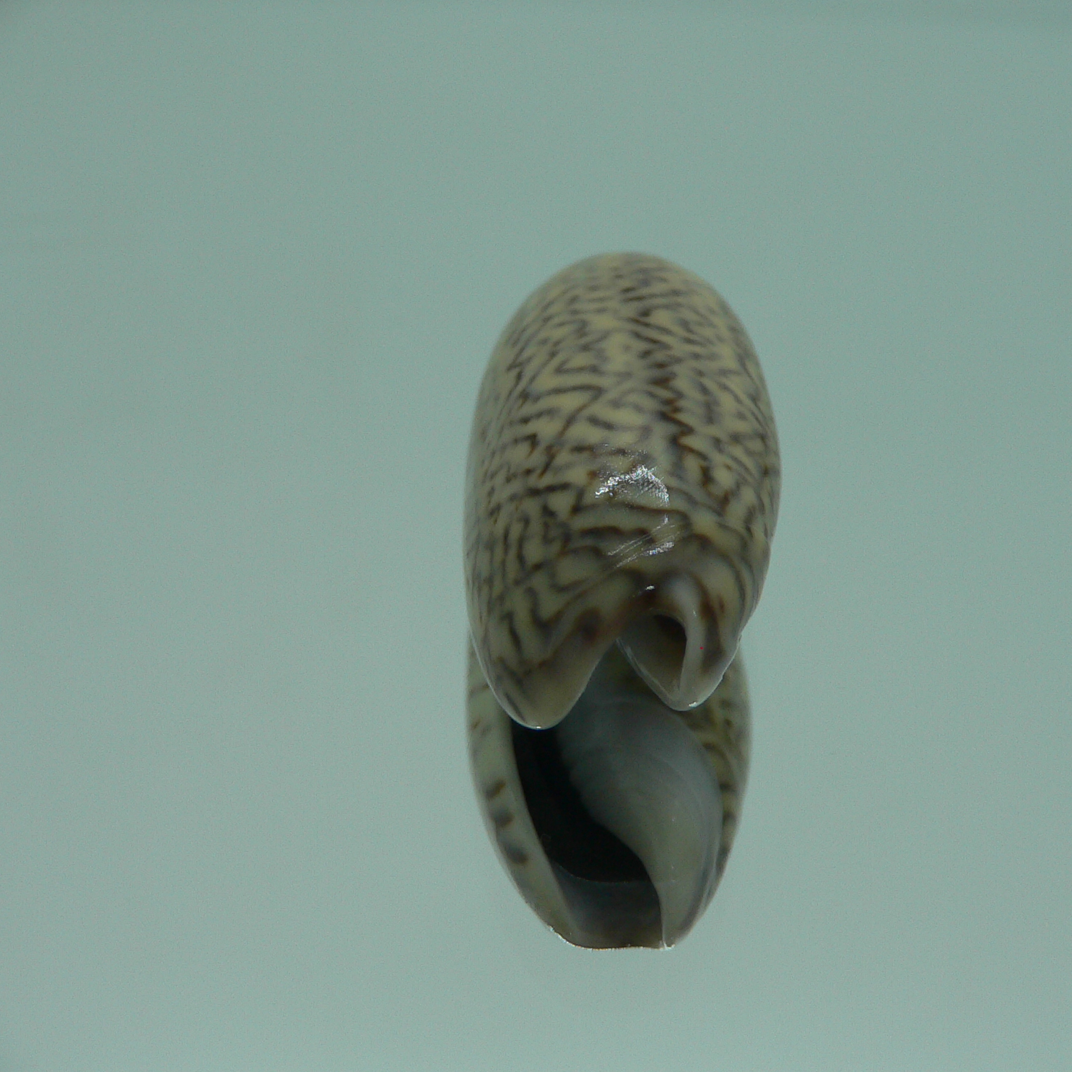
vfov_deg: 40.0
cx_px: 620
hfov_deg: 39.9
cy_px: 541
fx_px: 1472
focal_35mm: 42
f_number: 2.8
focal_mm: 4.6
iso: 80
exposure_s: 1/60
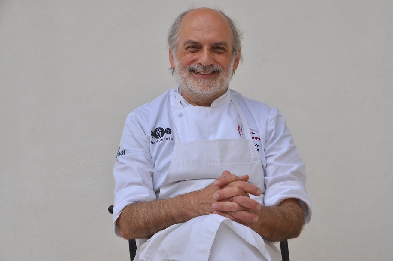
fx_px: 948
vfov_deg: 15.6
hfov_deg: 23.4
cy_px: 130
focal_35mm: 87
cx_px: 196
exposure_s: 1/320
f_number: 9
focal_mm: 58
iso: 200
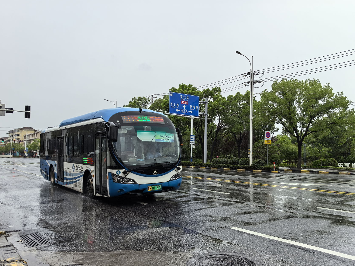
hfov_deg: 58.3
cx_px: 189
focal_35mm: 31
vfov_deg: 45.3
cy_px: 152
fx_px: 318
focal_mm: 6.98
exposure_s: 1/1992
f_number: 2
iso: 500
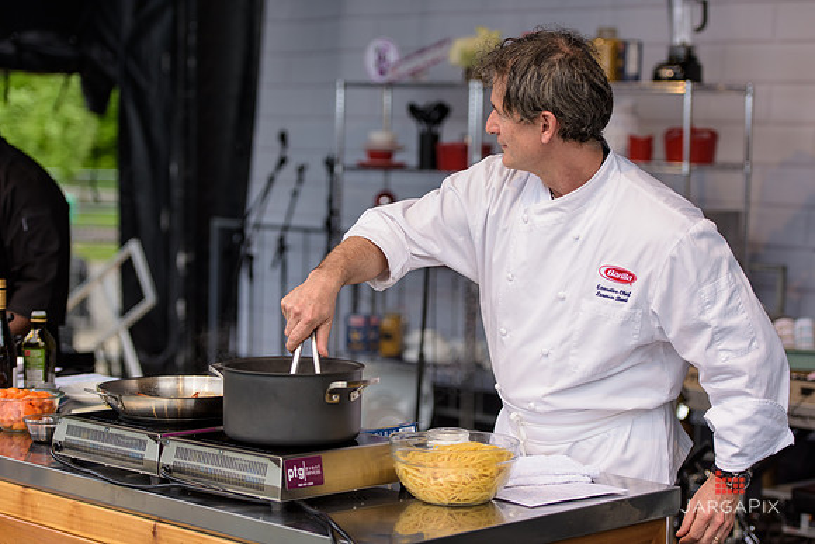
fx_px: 1925
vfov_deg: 16.1
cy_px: 272
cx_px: 408
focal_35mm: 85
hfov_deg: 23.9
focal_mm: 85
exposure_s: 1/1250
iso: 250
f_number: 3.2
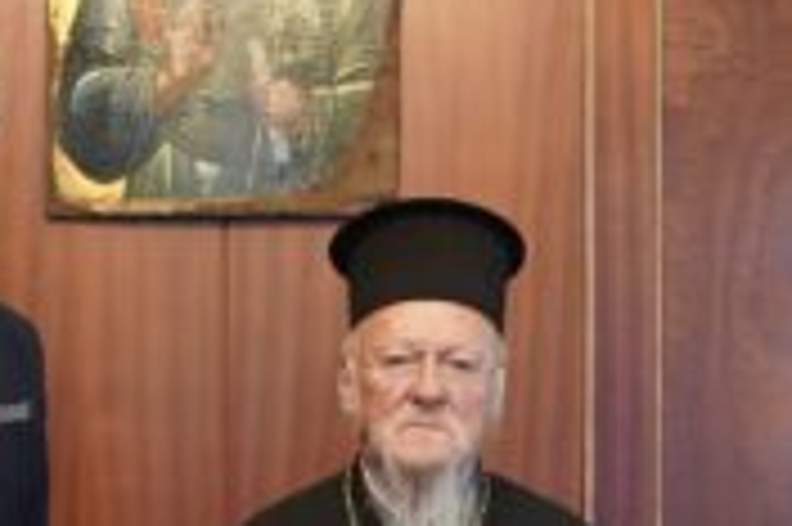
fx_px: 1912
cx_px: 198
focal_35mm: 87
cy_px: 360
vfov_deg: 15.6
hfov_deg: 23.2
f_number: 4
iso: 2500
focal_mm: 34
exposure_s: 1/160
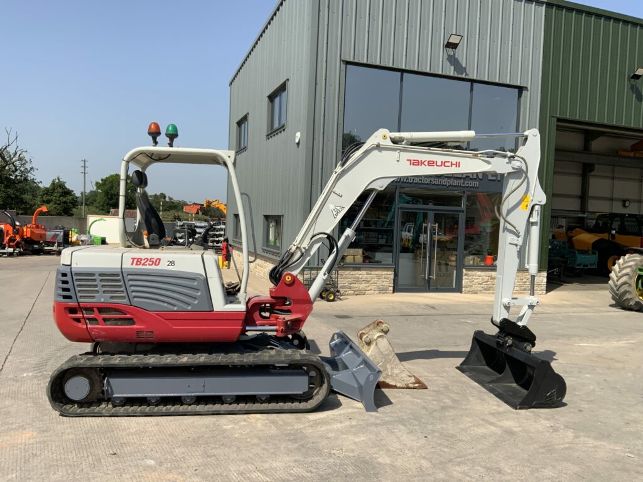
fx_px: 539
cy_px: 241
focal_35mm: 29
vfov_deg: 48.2
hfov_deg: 61.7
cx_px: 322
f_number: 1.8
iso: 20
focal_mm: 3
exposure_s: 1/2141
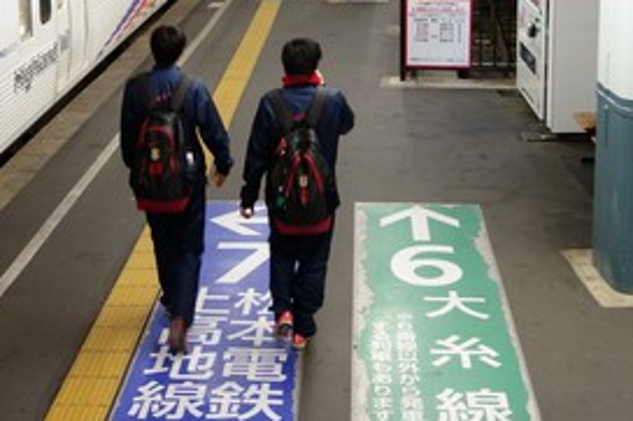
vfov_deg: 20.1
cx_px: 279
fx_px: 1160
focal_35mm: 66
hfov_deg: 30.5
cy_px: 27
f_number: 1.8
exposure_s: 1/30
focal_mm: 10.4
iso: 250
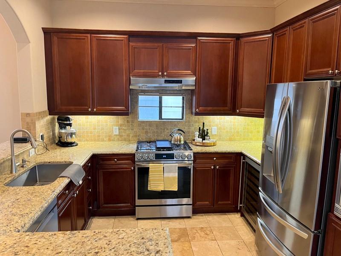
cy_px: 128
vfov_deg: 53.1
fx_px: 256
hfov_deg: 67.3
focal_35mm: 26
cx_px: 170
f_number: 1.6
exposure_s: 1/60
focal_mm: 5.1
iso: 320
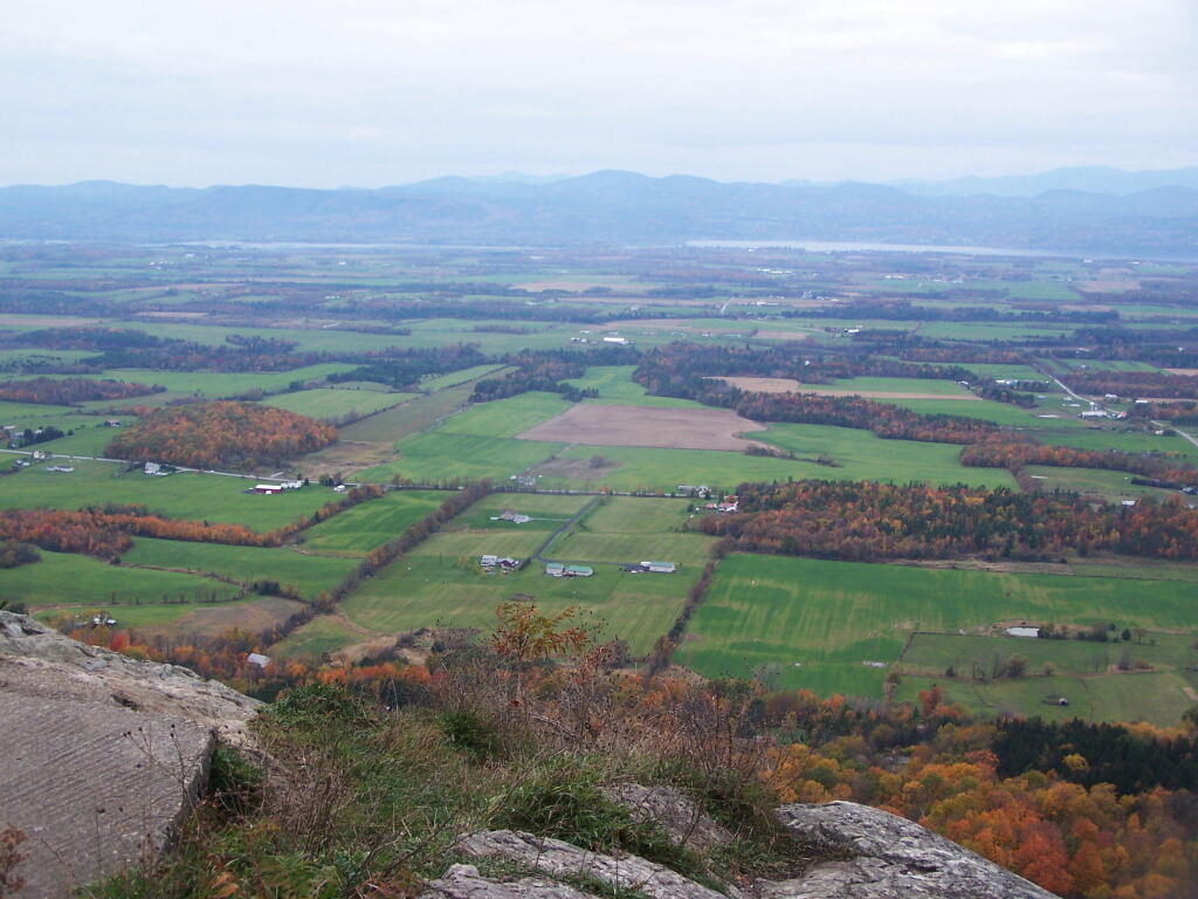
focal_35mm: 48
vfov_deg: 30.3
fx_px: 1661
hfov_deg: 39.7
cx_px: 599
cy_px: 450
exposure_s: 1/400
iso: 80
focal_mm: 8
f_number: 3
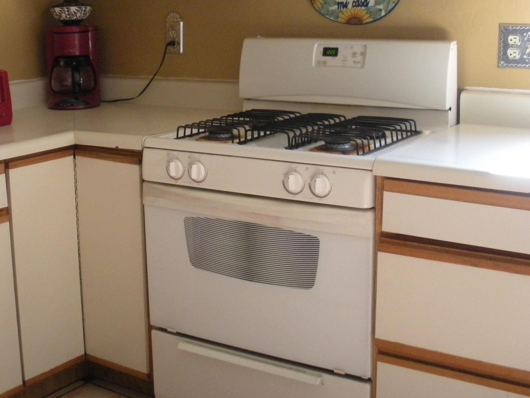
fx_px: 827
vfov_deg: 26.6
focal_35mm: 54
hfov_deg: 35.3
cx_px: 184
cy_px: 94
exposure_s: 1/63.6
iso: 400
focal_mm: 6.3
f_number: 3.5
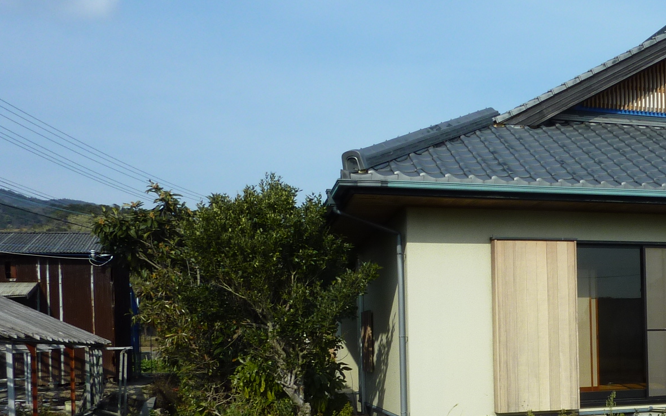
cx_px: 555
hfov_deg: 41.2
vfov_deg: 27.3
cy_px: 342
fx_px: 835
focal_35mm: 46
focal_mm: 4.1
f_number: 5
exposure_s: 1/400
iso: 80
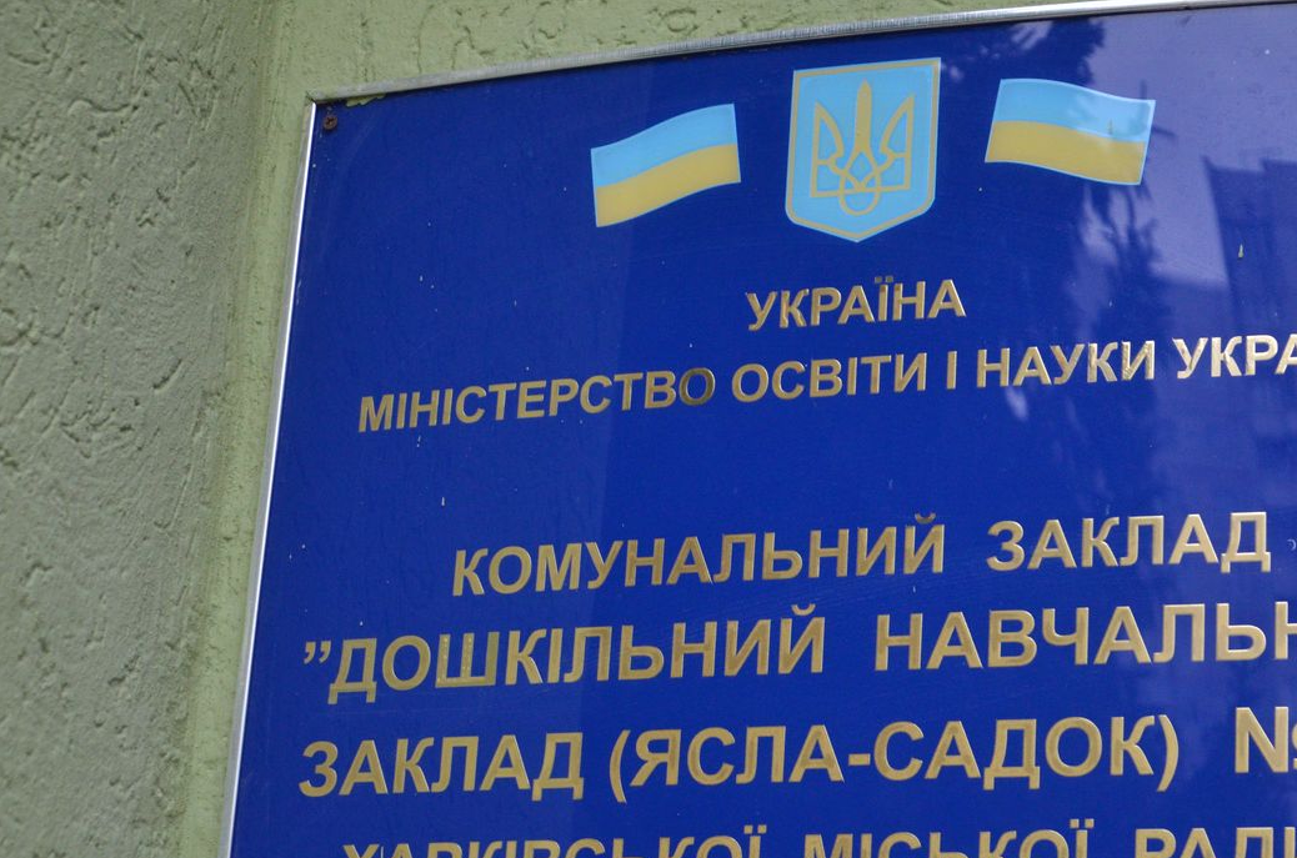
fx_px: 3055
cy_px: 536
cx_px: 852
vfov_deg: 16.0
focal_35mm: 85
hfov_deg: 23.9
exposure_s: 1/200
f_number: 4.8
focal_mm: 42
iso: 800
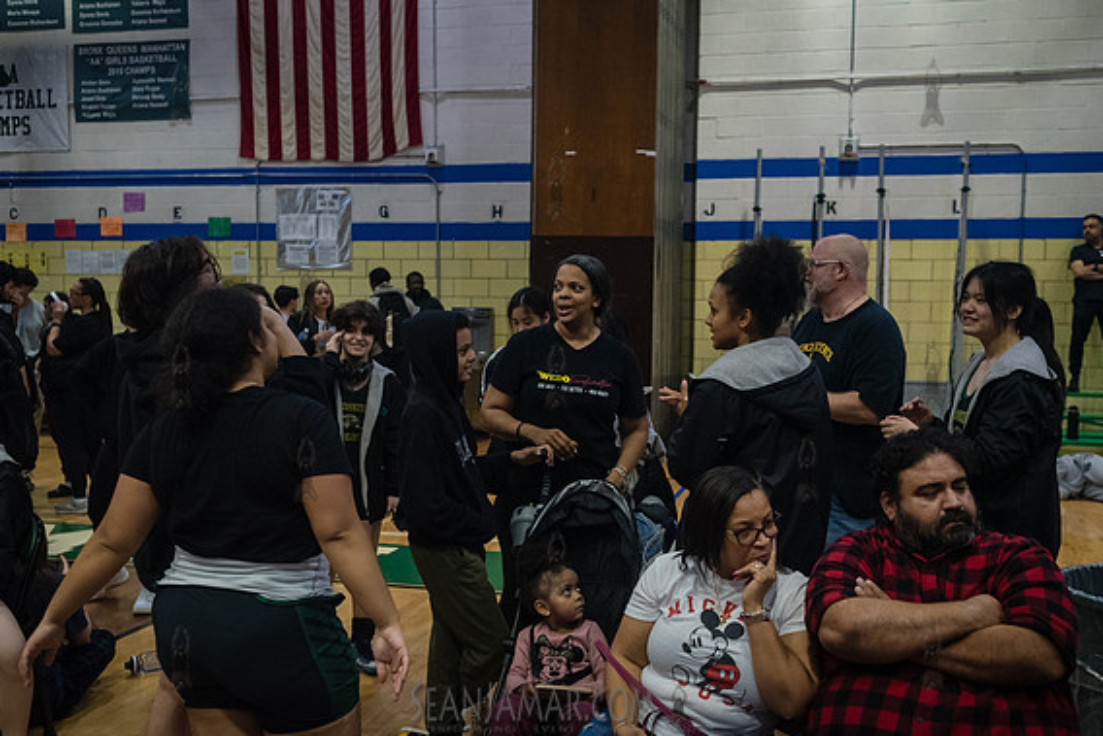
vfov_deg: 35.1
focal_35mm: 38
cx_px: 576
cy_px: 375
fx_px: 1165
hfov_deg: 50.7
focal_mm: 35
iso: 5000
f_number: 3.2
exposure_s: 1/800
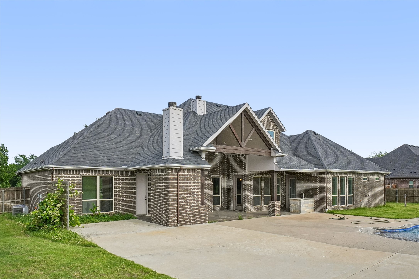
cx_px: 210
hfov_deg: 73.7
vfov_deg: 53.1
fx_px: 279
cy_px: 140
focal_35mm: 24
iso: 400
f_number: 8
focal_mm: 16
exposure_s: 1/1000
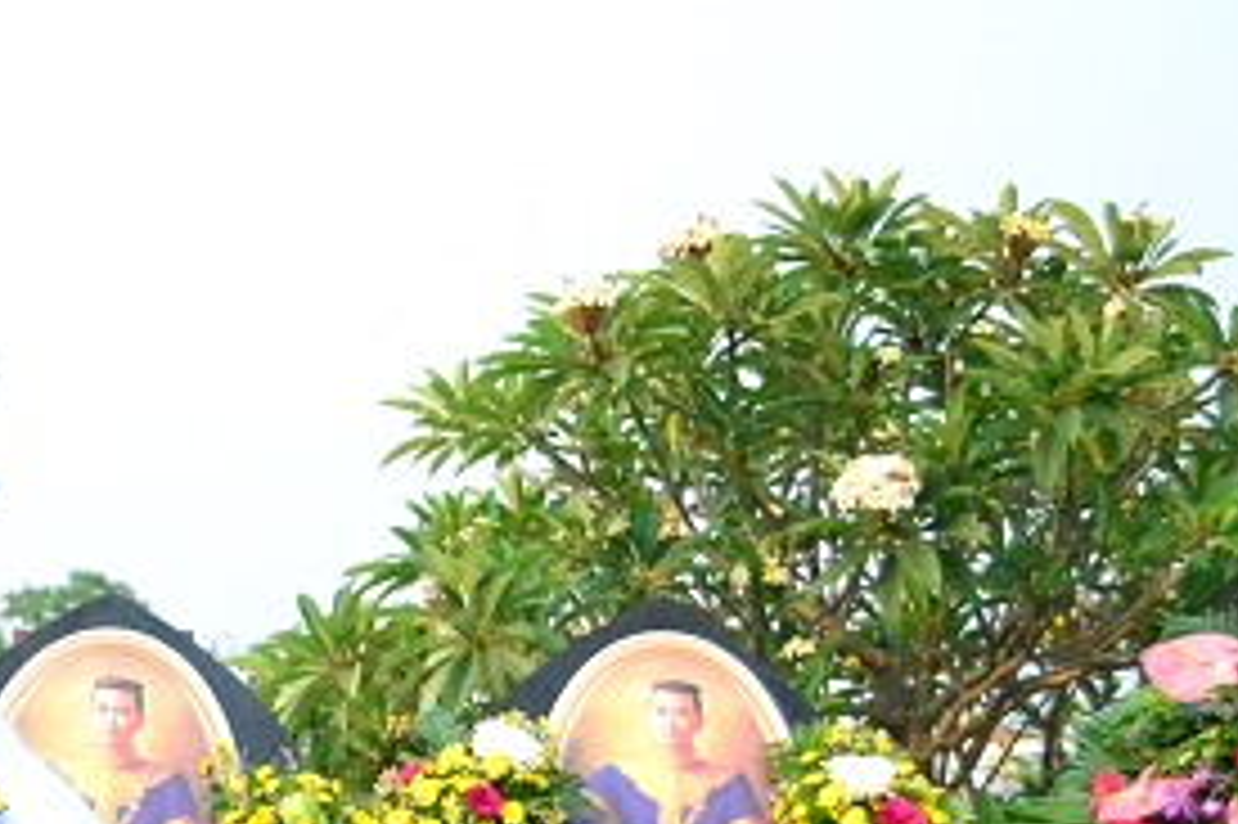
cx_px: -459
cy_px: 822
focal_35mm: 131
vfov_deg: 10.4
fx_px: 4502
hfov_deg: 14.8
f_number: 5
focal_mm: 30
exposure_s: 1/4000
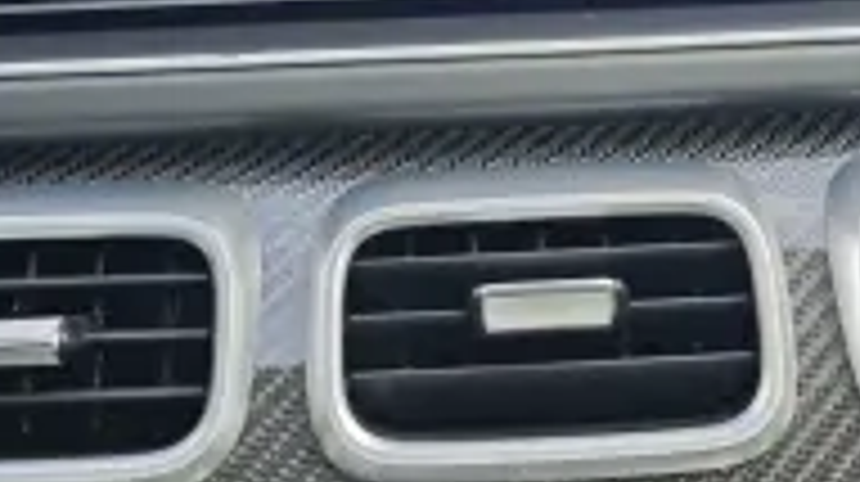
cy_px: -95
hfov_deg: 29.2
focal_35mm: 72
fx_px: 1640
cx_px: 581
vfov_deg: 16.1
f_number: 1.4
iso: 50
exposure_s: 1/231
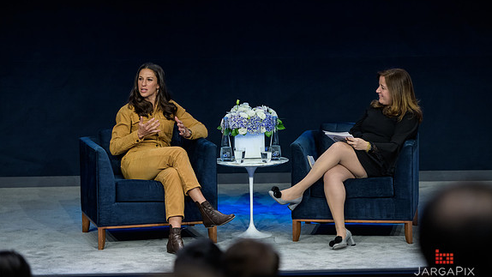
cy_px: 128
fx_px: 1657
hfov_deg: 16.9
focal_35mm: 127
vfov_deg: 9.6
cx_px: 248
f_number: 3.2
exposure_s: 1/200
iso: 1600
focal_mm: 120
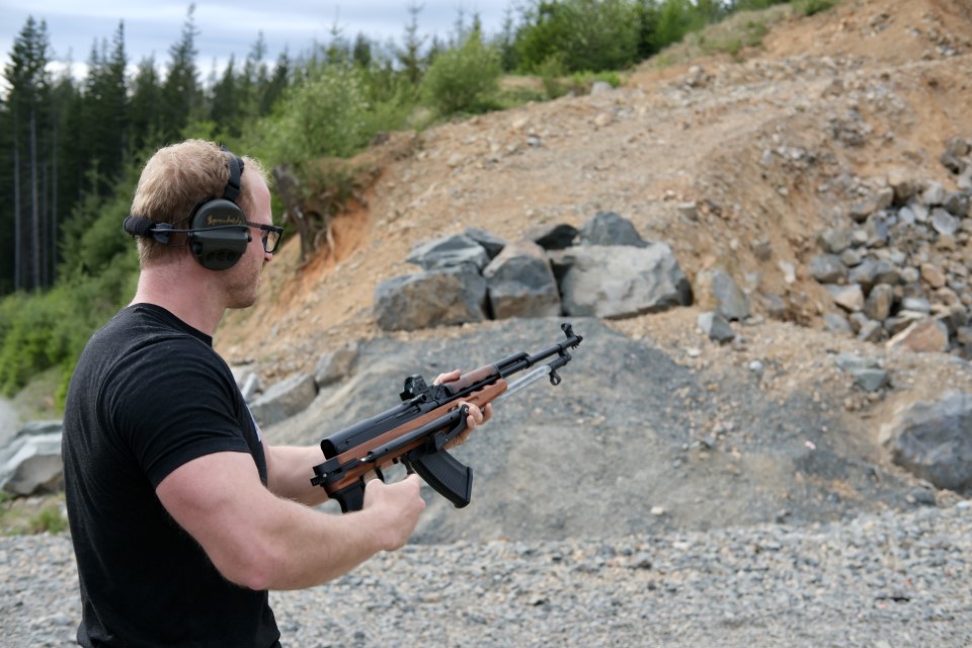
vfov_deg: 25.5
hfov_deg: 37.5
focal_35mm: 53
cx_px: 486
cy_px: 324
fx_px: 1431
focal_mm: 35
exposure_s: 1/320
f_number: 4.5
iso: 125
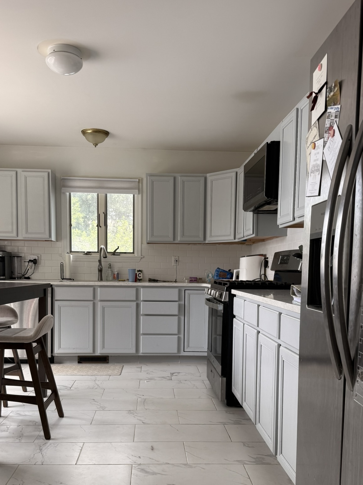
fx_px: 447
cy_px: 303
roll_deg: -0.7
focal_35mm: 32
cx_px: 166
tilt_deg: -4.0
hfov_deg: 44.1
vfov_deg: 56.1
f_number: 1.78
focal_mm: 6.76
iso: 50
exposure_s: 1/132
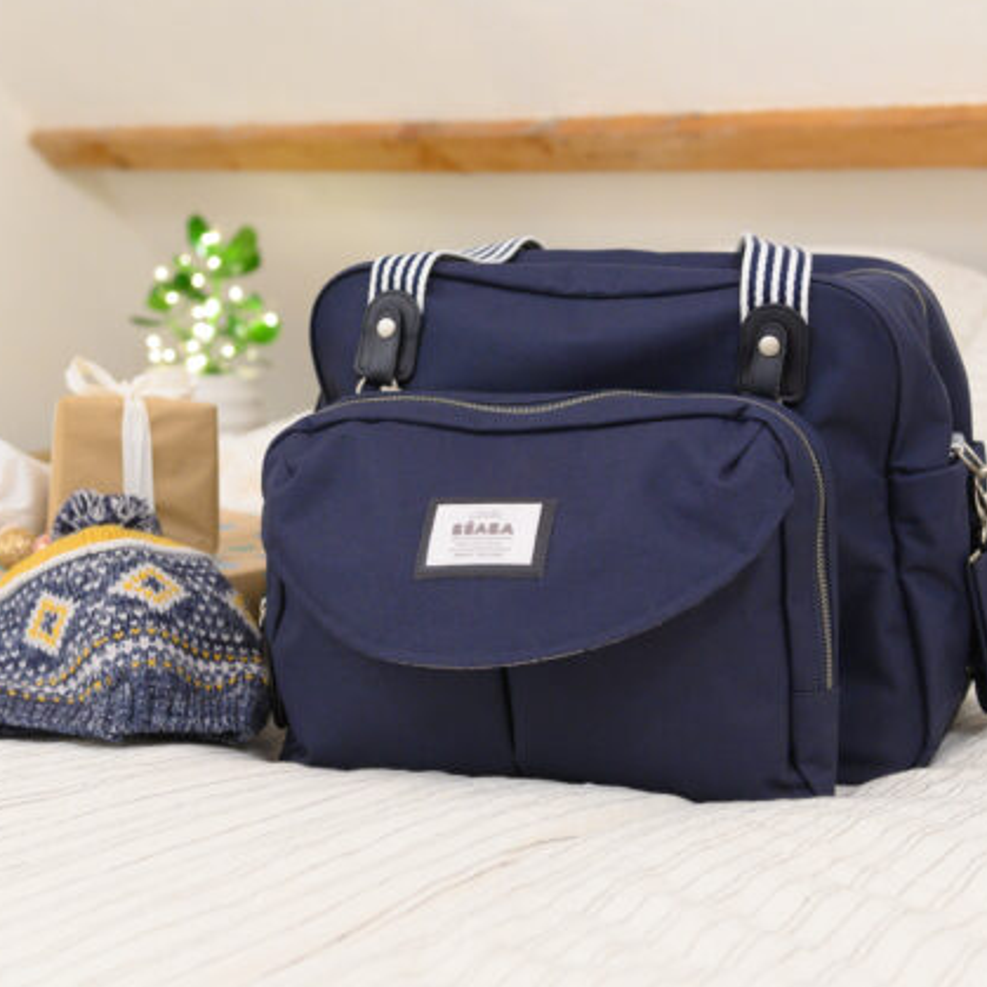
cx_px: 473
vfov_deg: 30.5
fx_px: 1806
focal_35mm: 56
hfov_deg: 30.6
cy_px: 458
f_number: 3.5
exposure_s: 1/40
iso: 2000
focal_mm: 36
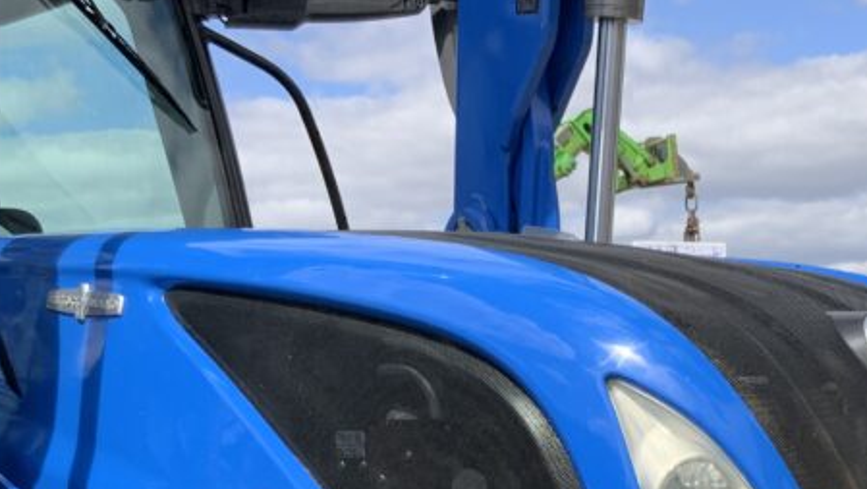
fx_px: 1656
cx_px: 556
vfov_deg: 16.2
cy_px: 572
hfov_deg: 29.2
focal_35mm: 72
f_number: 1.8
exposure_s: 1/1342
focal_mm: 3
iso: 16
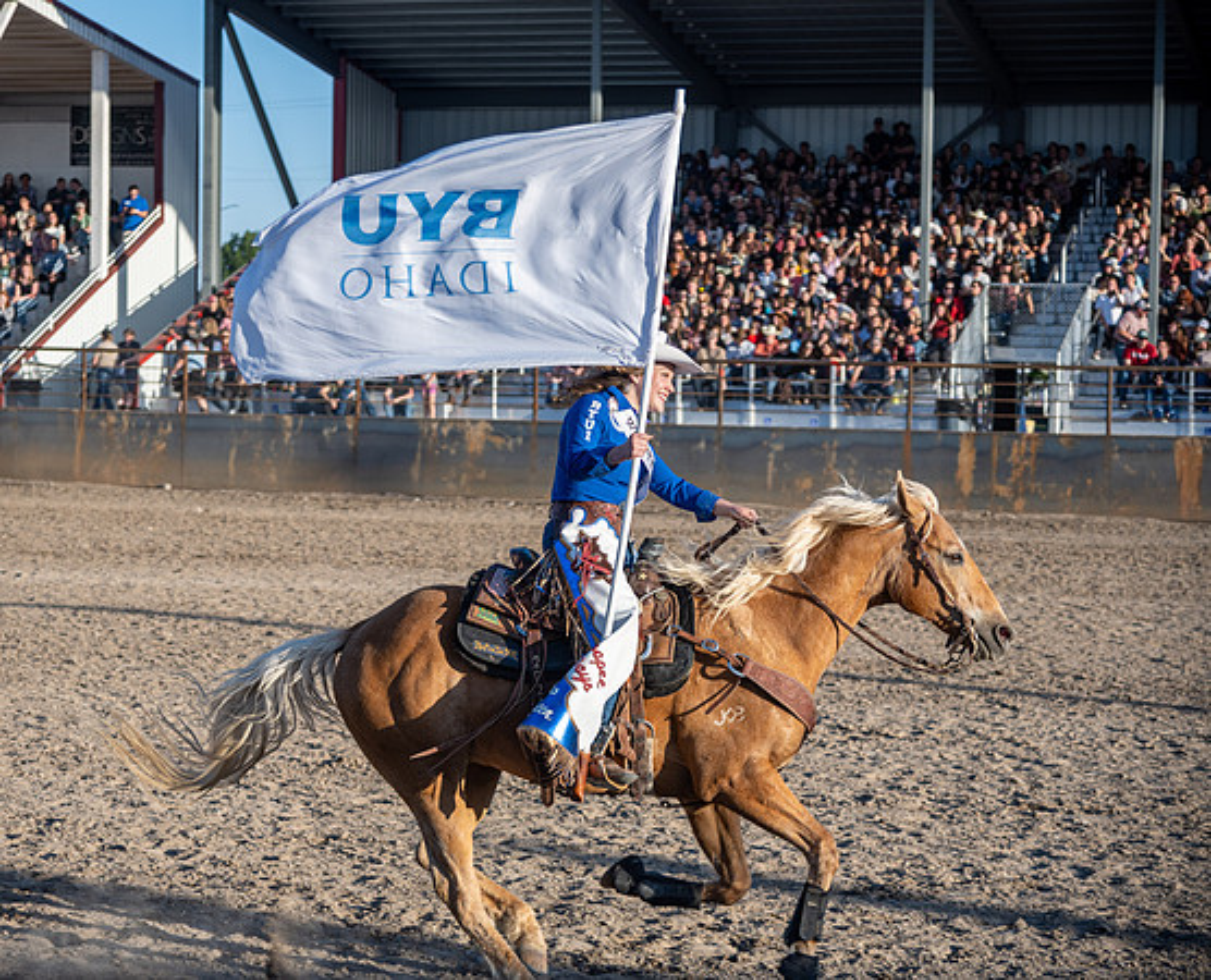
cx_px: 476
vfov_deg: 18.2
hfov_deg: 22.3
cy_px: 490
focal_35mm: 85
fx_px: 3062
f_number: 4
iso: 125
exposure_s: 1/1000
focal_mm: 75
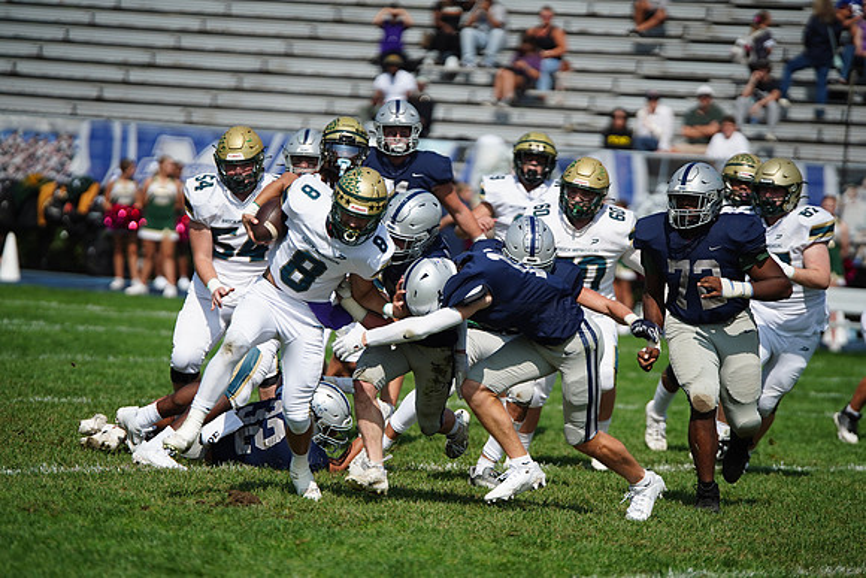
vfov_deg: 5.3
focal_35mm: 261
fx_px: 6280
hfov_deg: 7.9
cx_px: 433
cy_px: 289
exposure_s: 1/8000
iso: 400
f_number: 2.8
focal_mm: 261
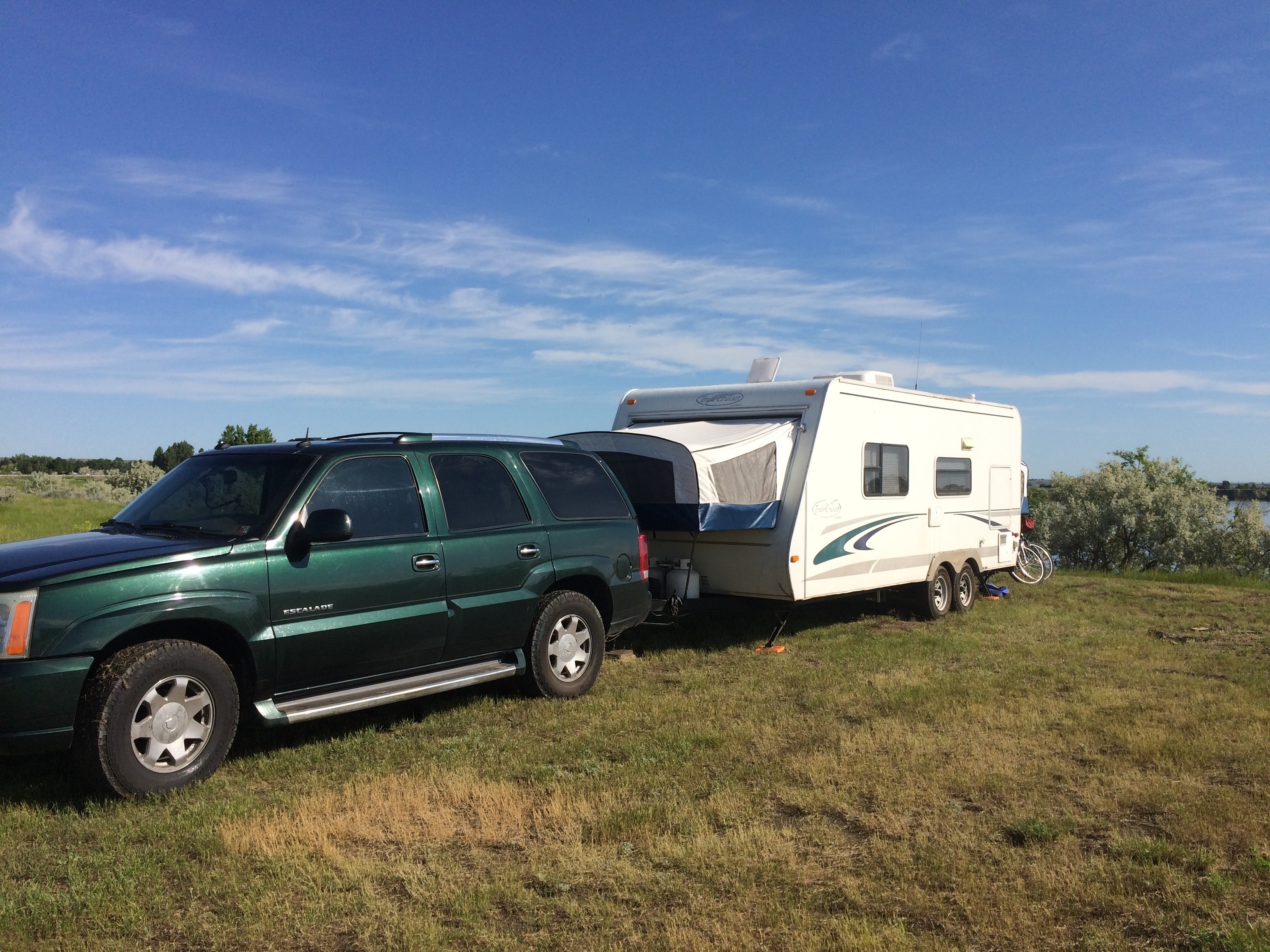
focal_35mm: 29
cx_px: 635
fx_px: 1064
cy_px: 476
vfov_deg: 48.2
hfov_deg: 61.7
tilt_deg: -0.6
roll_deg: +1.1
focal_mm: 4.15
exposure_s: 1/2740
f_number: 2.2
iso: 32
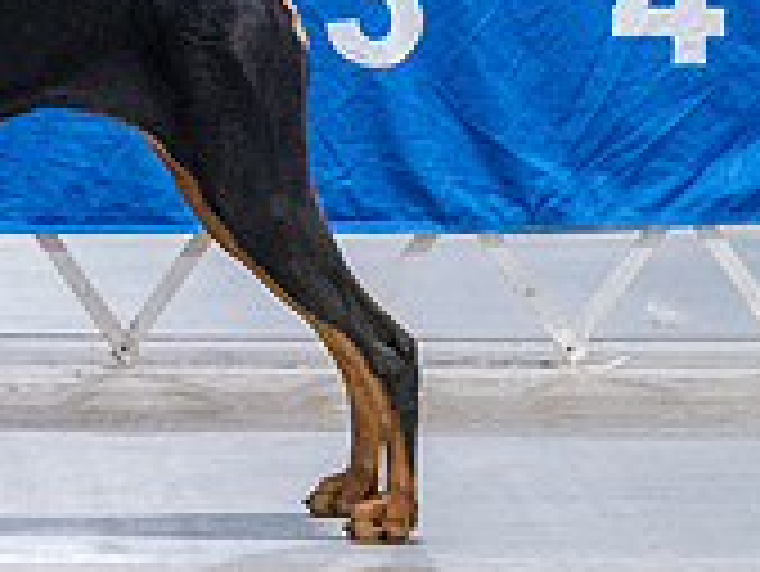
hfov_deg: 3.0
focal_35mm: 661
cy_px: -164
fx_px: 14523
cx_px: -283
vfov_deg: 2.3
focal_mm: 200
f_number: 3.2
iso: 6400
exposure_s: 1/320
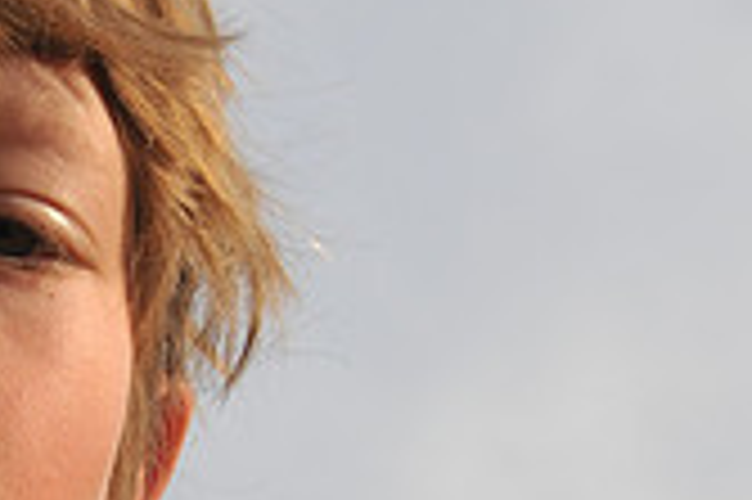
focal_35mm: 229
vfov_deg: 6.0
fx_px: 4779
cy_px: 408
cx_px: -176
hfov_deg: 8.9
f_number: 11
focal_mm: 44
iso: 200
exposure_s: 1/250
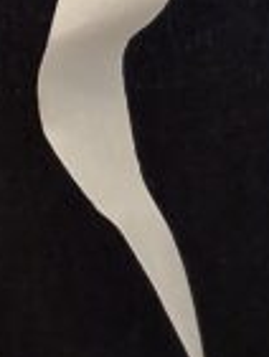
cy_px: -823
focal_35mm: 181
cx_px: -343
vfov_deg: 8.5
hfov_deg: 7.7
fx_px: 1873
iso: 250
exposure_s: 1/50
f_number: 1.8
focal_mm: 4.69
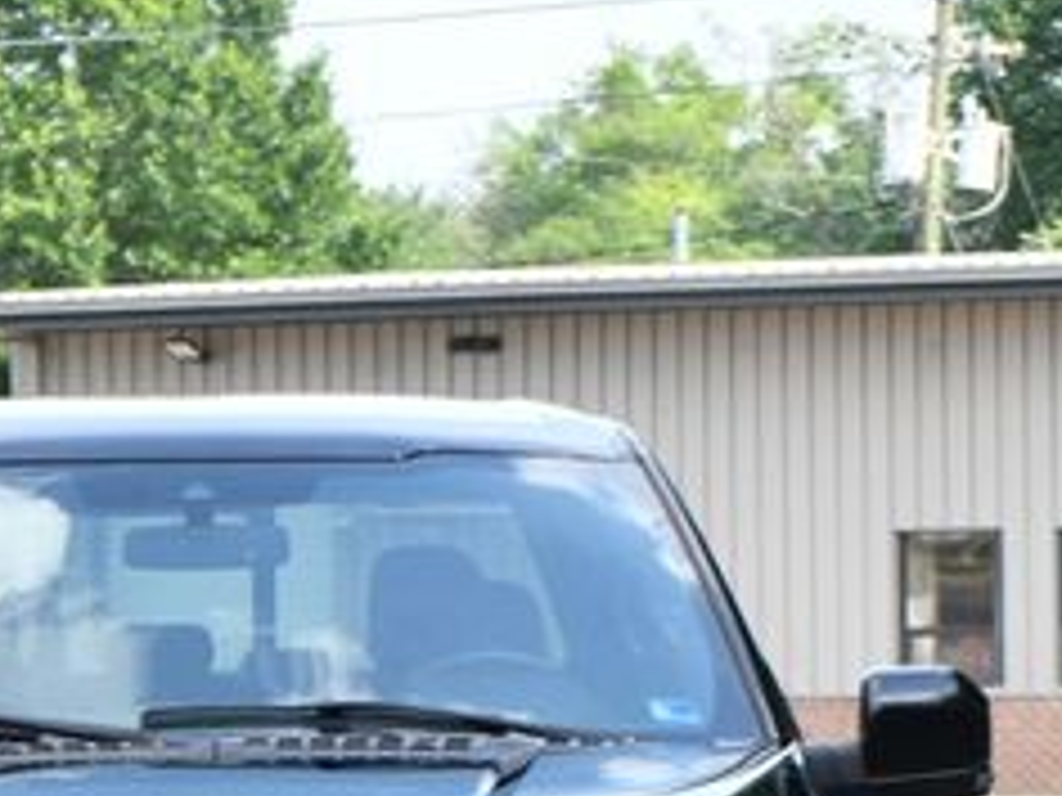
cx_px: 238
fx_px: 9357
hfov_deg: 6.5
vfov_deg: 4.9
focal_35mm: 305
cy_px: 890
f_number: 7.1
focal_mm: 78
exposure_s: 1/250
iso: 200
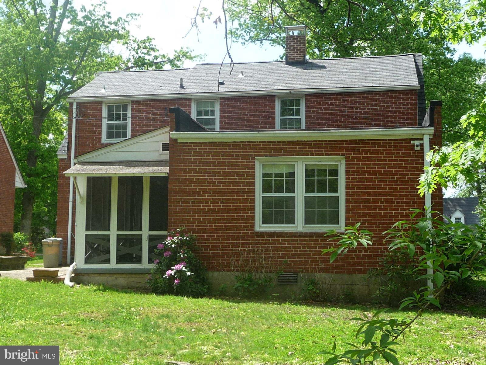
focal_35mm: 50
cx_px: 243
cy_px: 182
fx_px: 702
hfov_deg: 38.2
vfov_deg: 29.1
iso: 100
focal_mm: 5
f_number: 3.4
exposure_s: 1/400
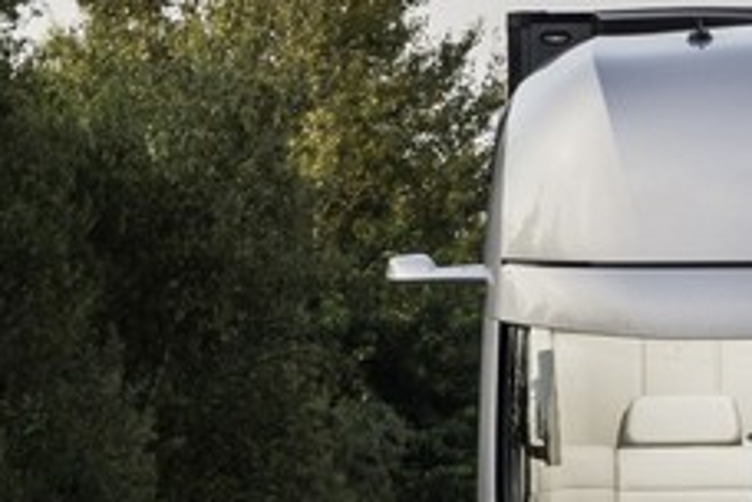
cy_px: 439
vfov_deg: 2.5
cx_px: 1290
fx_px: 11279
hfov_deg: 3.8
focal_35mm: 540
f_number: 11
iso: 400
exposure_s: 1/200
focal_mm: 120
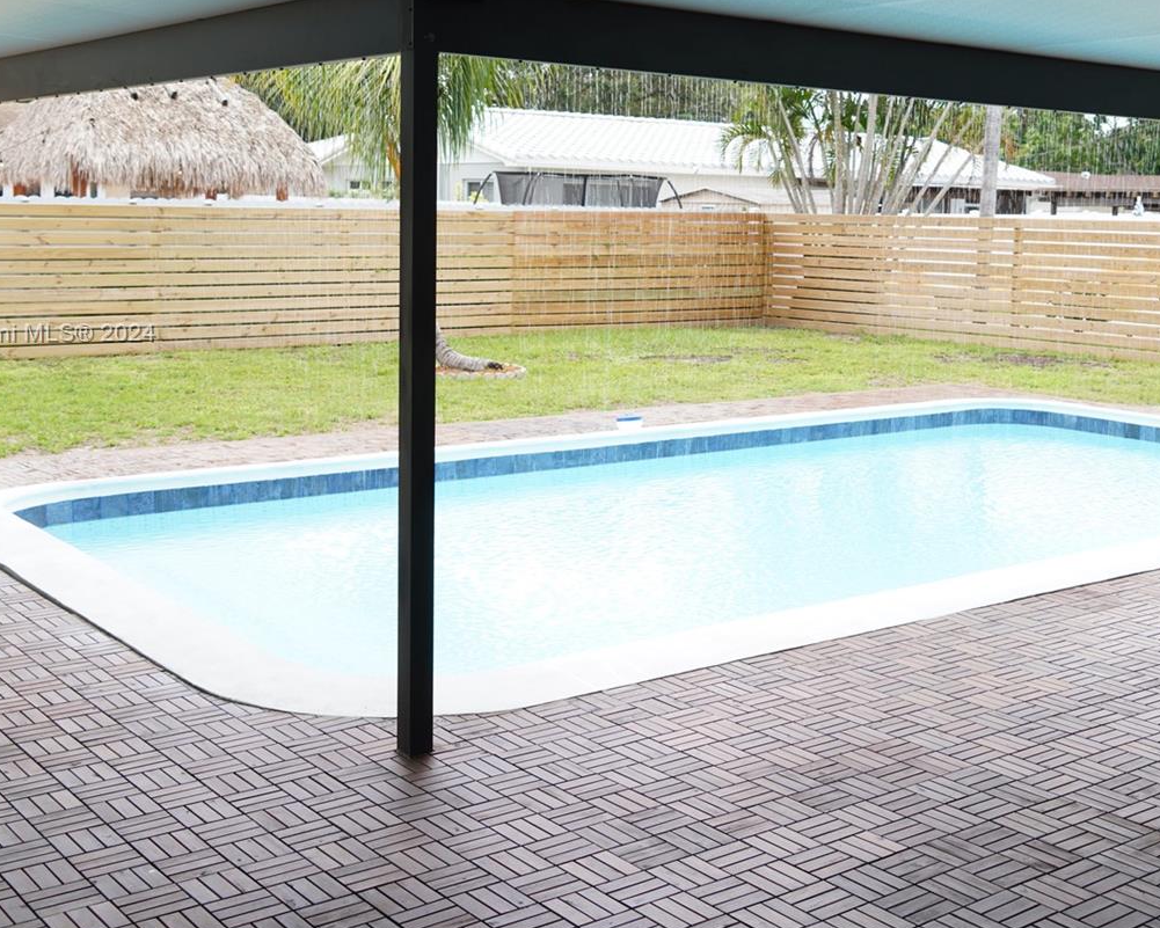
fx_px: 1545
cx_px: 712
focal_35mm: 45
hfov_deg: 40.9
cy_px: 335
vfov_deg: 33.2
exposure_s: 1/80
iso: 100
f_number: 5.6
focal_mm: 30
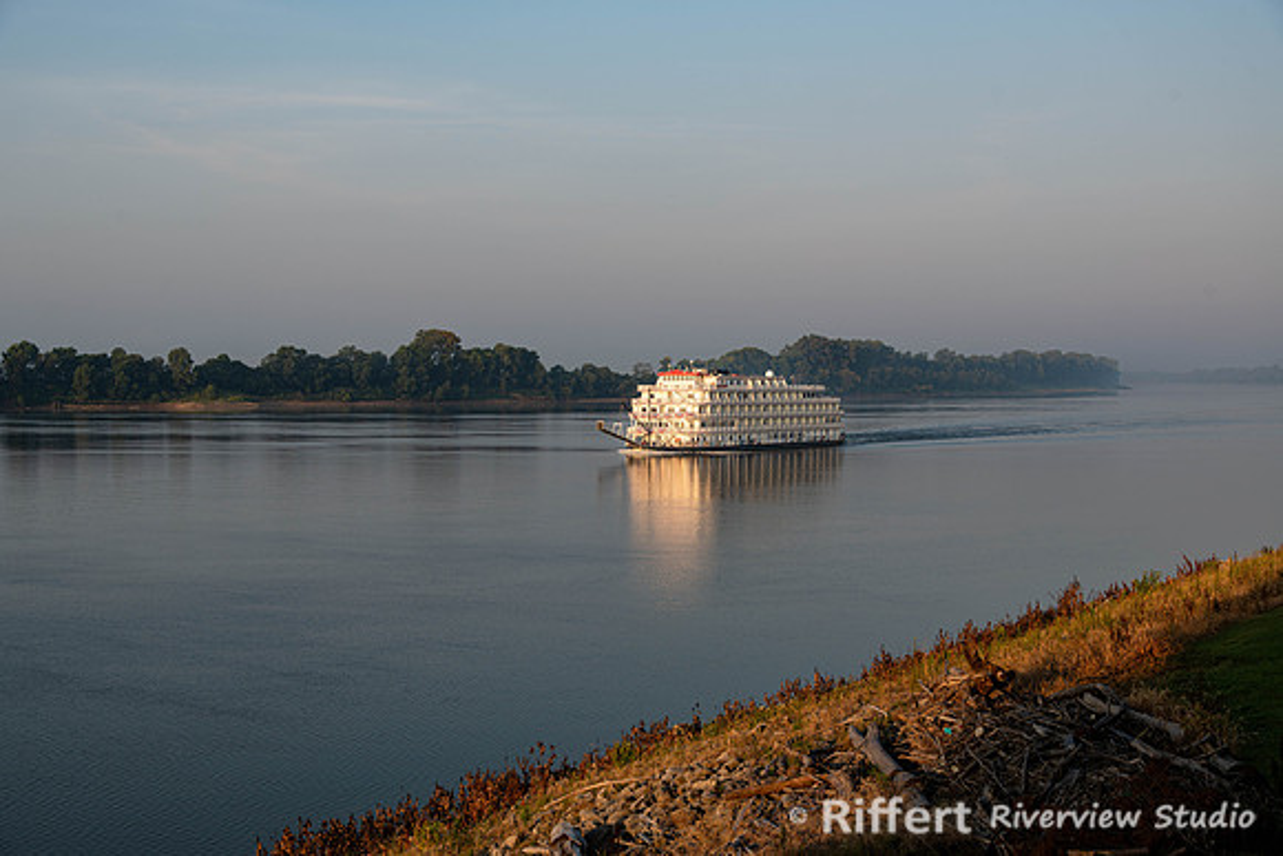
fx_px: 1782
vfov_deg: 27.0
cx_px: 642
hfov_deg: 39.6
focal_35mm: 50
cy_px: 428
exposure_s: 1/160
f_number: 8
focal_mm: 50
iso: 64
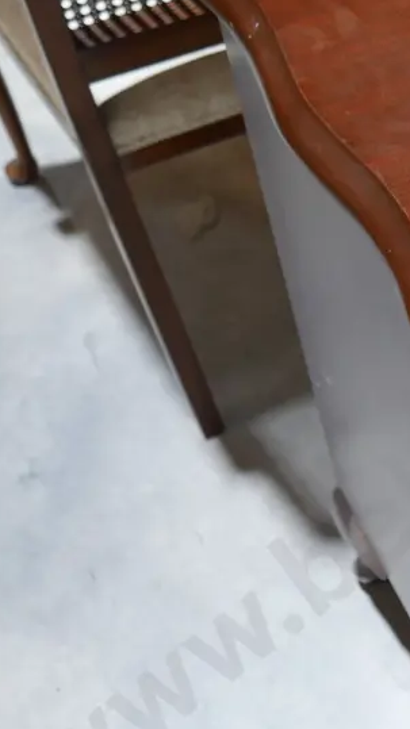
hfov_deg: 18.6
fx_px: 1122
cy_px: 369
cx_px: 597
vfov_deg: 36.0
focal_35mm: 58
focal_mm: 14
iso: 640
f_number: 3.5
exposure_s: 1/60
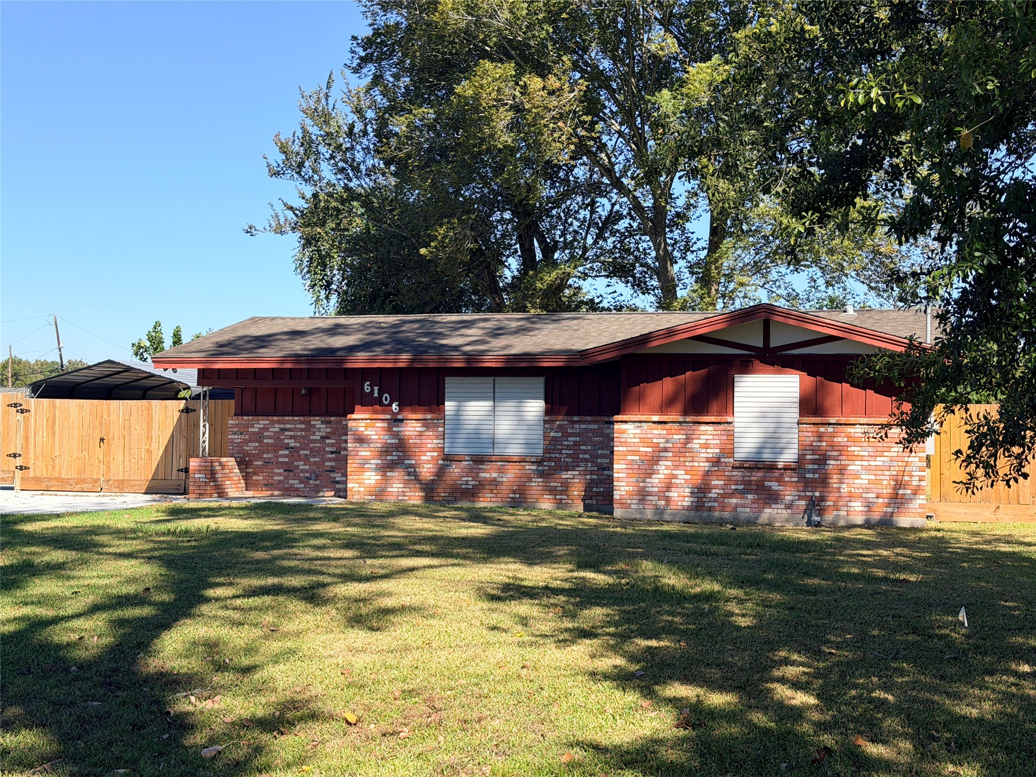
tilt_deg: +1.4
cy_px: 388
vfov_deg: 30.3
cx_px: 518
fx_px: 1437
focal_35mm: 48
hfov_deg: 39.7
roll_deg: -1.7
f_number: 1.78
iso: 64
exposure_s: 1/3096
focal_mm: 6.76
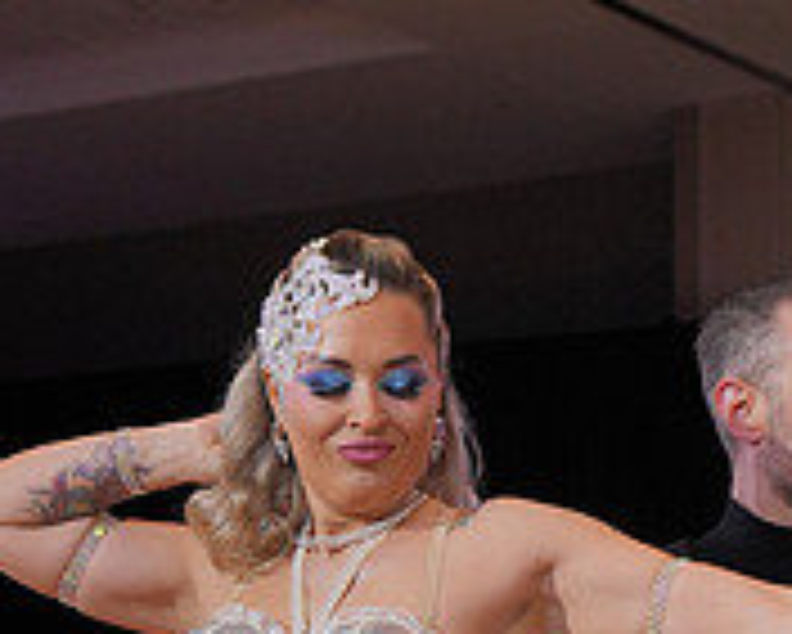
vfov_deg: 11.5
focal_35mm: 130
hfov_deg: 14.8
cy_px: 872
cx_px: 497
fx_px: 3049
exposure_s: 1/400
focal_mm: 42
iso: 1600
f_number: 4.5
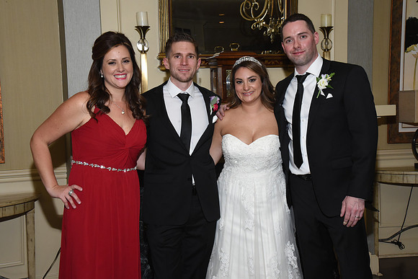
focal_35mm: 52
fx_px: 604
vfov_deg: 26.0
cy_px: 140
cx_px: 209
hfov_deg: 38.2
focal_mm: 52
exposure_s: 1/100
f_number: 13
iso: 2500
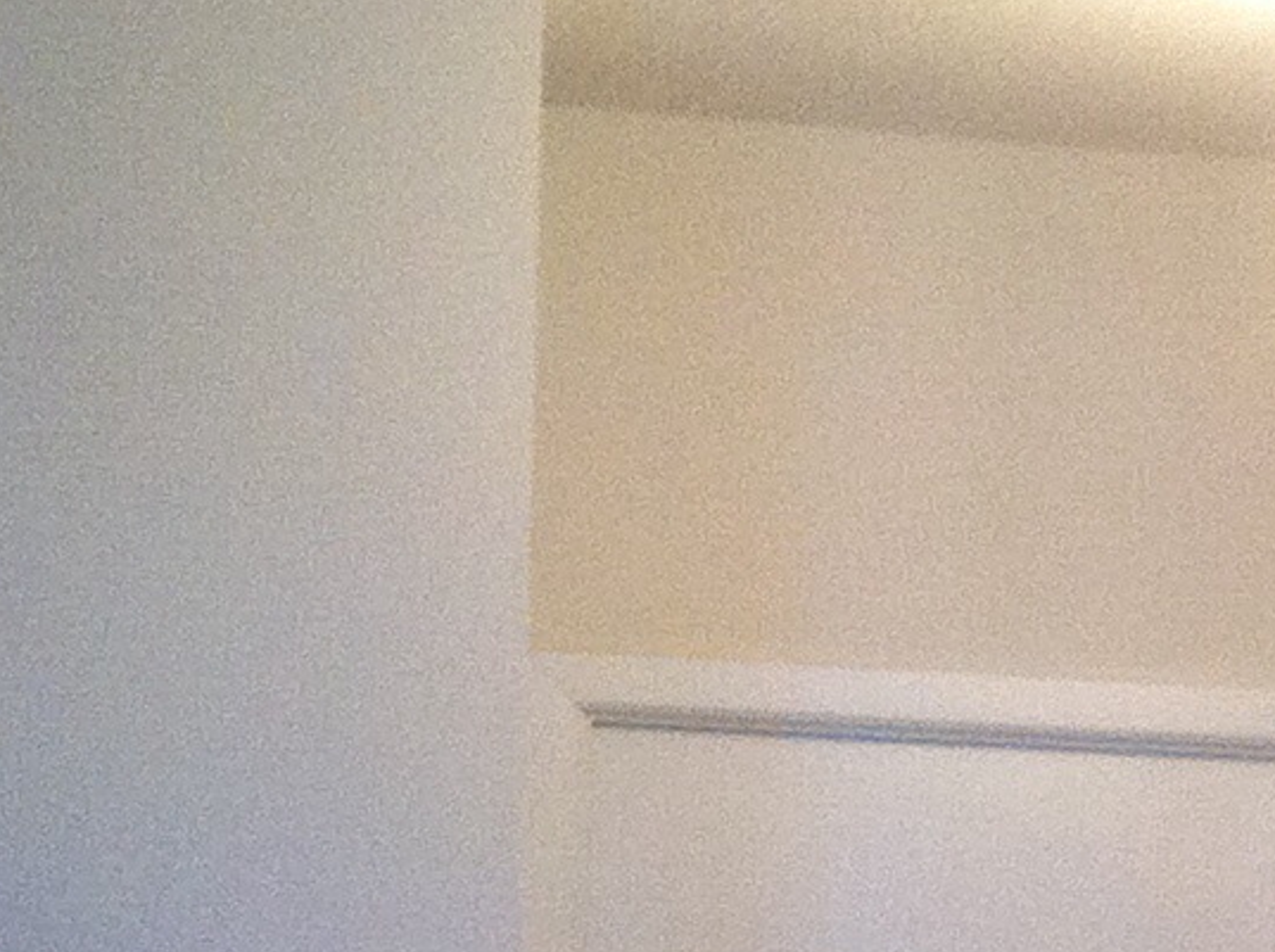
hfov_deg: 11.5
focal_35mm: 169
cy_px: 1489
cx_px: 1422
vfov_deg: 8.5
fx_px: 6215
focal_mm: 3.85
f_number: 2.8
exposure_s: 1/15
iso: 200
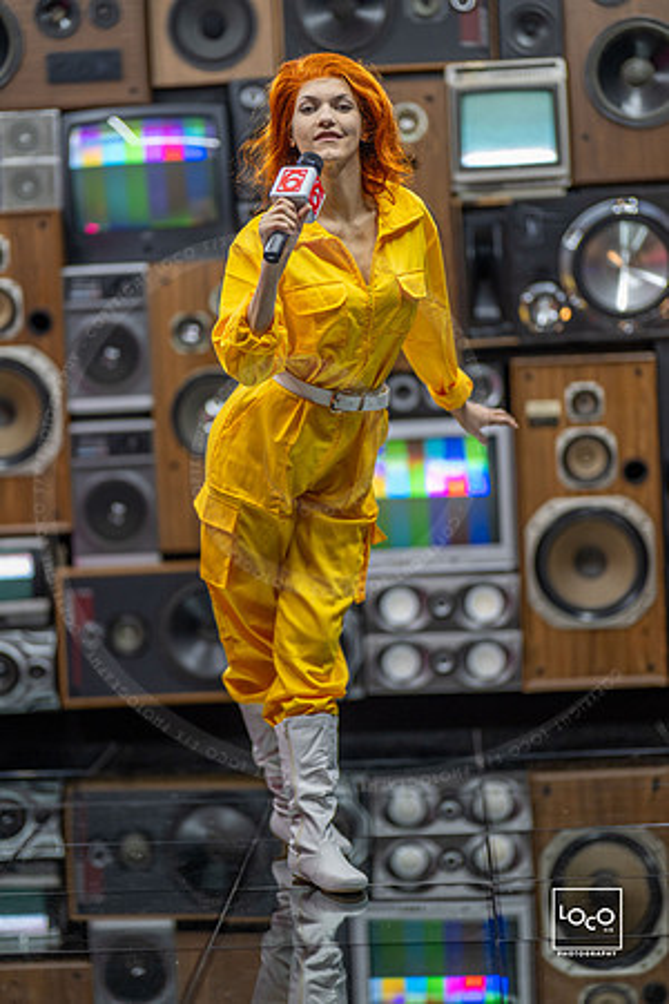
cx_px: 334
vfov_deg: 23.9
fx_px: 2369
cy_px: 502
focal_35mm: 85
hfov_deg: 16.1
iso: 800
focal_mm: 85
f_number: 1.2
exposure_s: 1/250
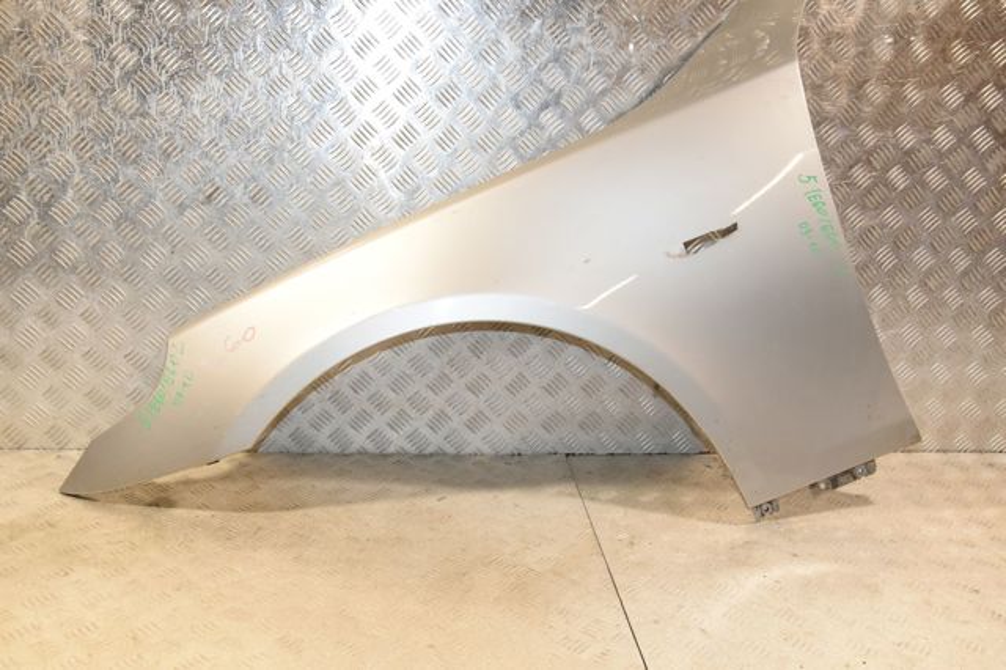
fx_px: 1047
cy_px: 335
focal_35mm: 38
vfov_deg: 35.5
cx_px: 503
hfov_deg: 51.3
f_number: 8
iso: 1600
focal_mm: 25
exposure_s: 1/200
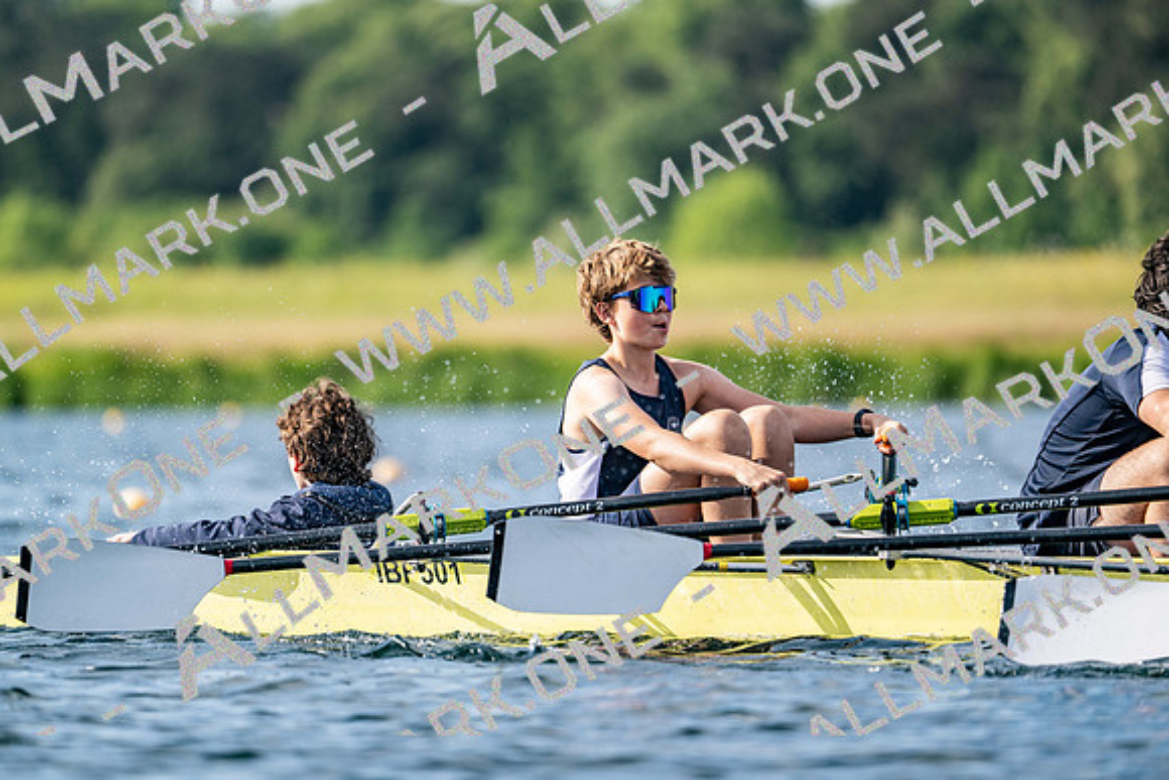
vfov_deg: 3.4
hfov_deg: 5.2
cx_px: 584
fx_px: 12991
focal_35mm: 400
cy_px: 390
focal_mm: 400
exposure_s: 1/2500
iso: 450
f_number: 4.5
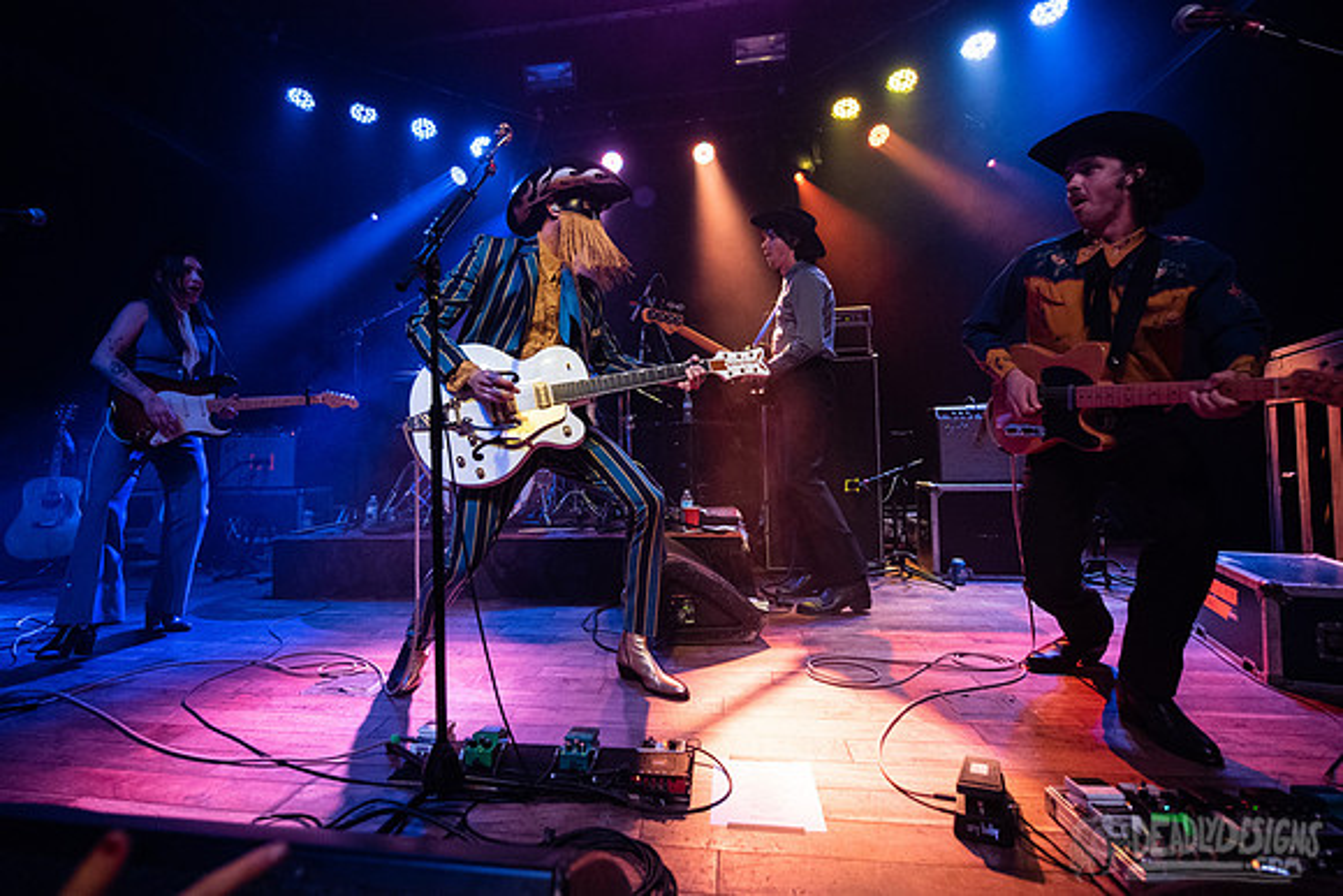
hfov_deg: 91.9
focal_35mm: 17
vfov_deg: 69.4
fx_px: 647
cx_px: 615
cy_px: 432
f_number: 3.2
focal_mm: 16
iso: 3200
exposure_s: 1/250
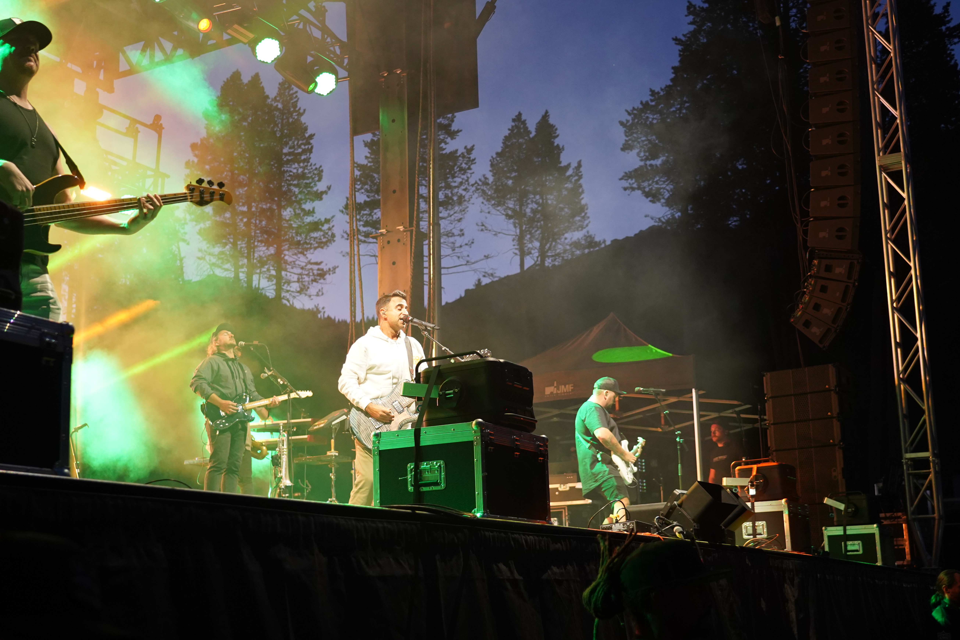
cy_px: 350
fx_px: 1227
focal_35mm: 46
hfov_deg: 42.7
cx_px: 452
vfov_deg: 29.2
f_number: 4
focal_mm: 40
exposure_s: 1/160
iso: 2500
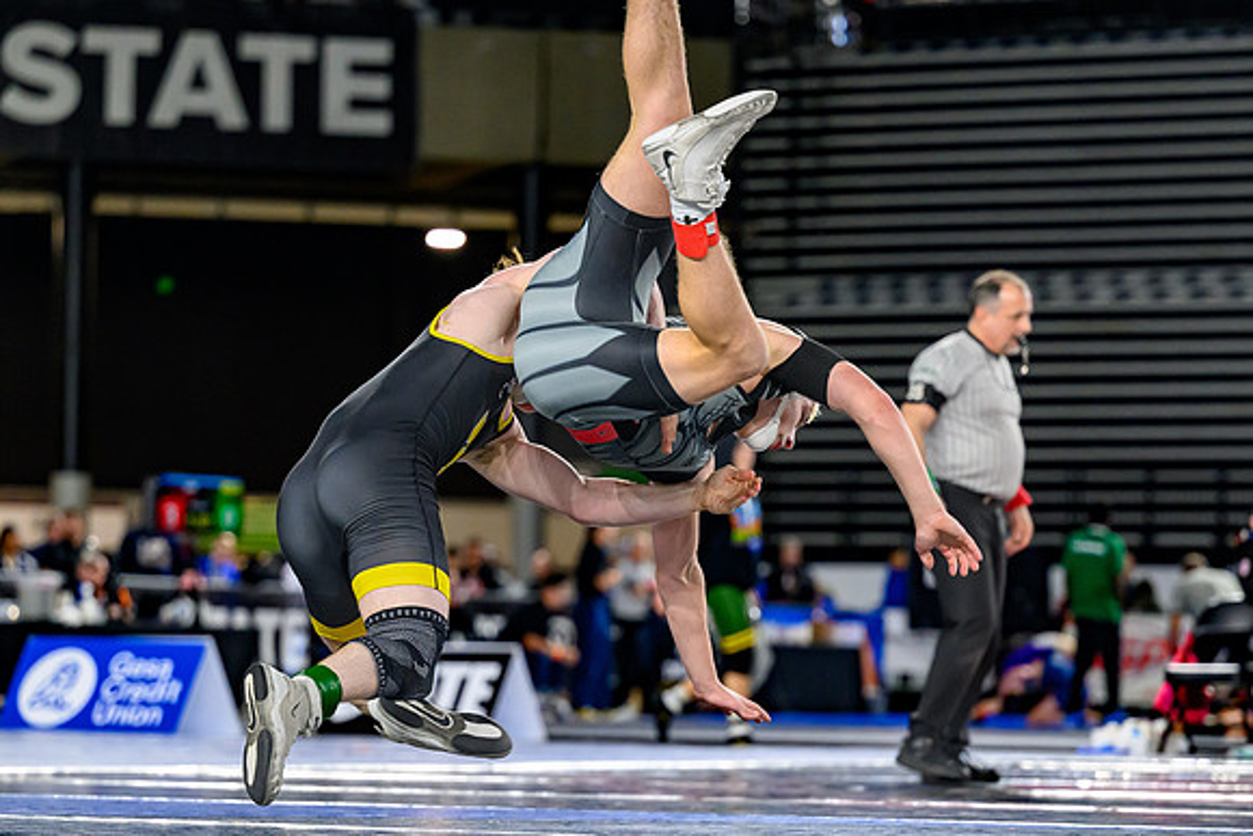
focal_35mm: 158
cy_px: 538
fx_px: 5498
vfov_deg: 8.7
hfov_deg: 13.0
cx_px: 619
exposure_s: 1/1000
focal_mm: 110
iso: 2500
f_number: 2.8
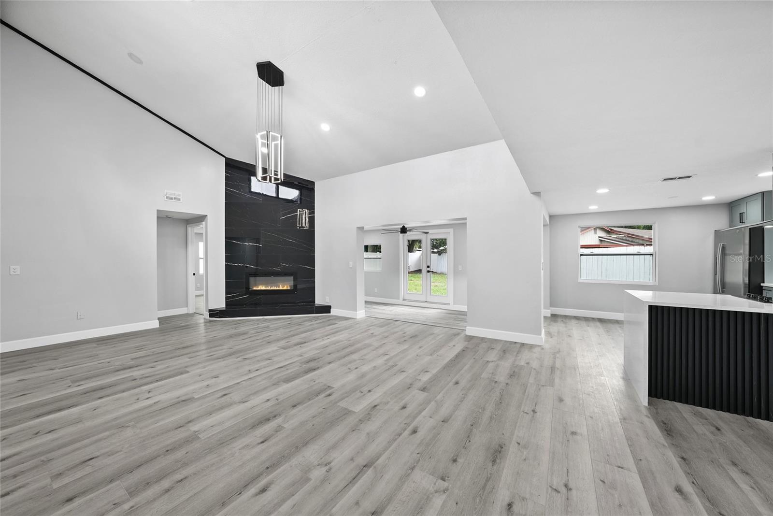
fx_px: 258
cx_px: 386
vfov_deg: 90.1
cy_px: 258
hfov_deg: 112.6
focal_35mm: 12
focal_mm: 12
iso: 400
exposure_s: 1/13
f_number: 7.1
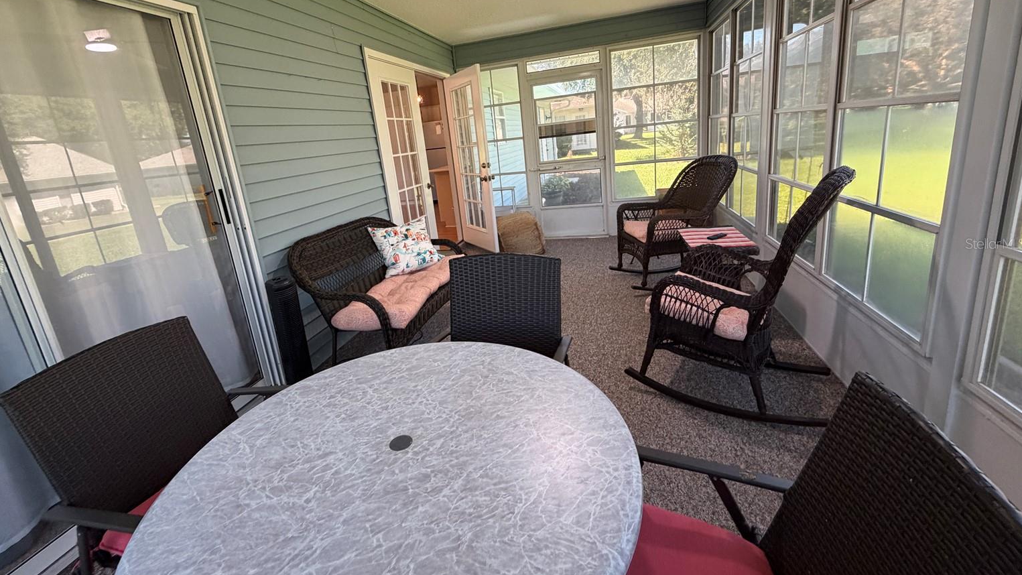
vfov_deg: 66.7
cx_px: 493
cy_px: 243
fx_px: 434
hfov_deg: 99.3
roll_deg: +6.3
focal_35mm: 16
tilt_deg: -13.0
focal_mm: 2.22
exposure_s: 1/113
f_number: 2.2
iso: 320
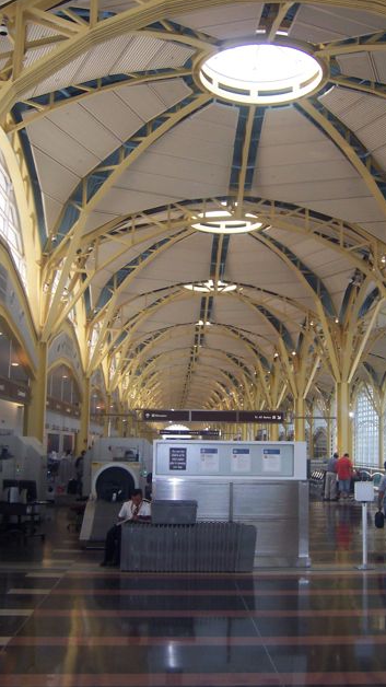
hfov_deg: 29.6
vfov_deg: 50.5
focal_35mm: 40
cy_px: 340
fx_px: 728
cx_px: 226
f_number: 2.8
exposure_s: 1/60
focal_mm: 5.6
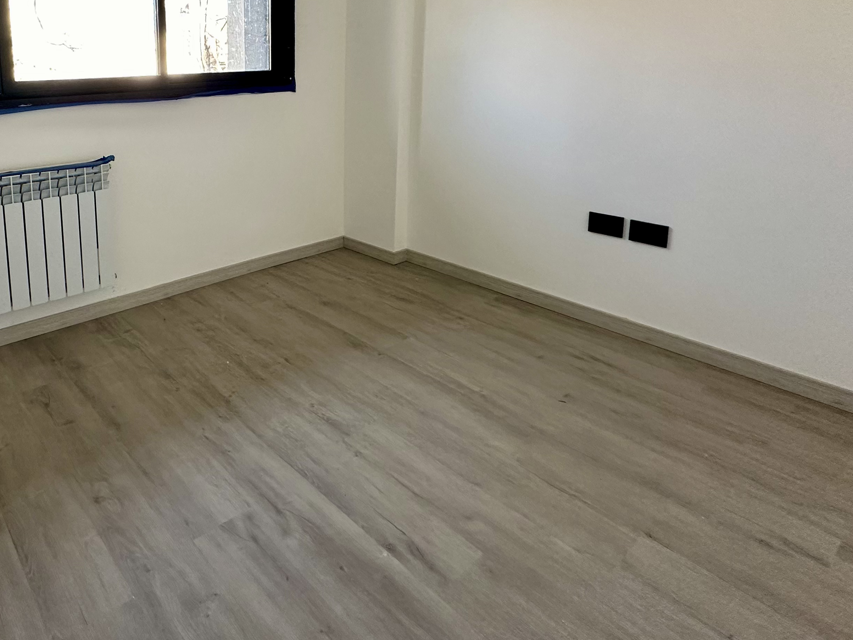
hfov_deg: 69.3
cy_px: 148
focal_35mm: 23
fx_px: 567
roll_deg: +1.3
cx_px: 218
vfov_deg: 55.6
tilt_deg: -8.3
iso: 200
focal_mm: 2.22
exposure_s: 1/99
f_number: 2.2
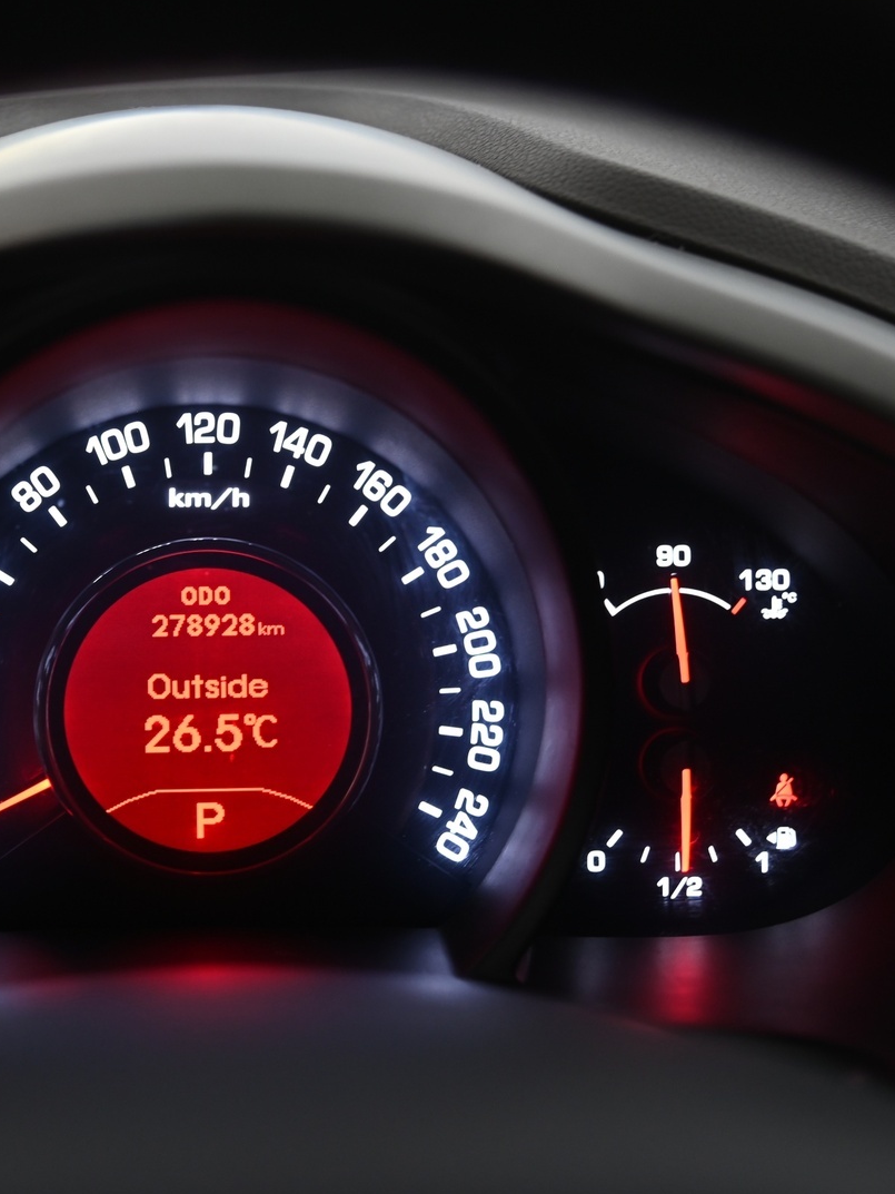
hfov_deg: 22.7
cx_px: 211
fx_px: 2206
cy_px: 598
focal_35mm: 64
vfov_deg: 30.3
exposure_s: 1/20
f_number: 4
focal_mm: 44
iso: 1000
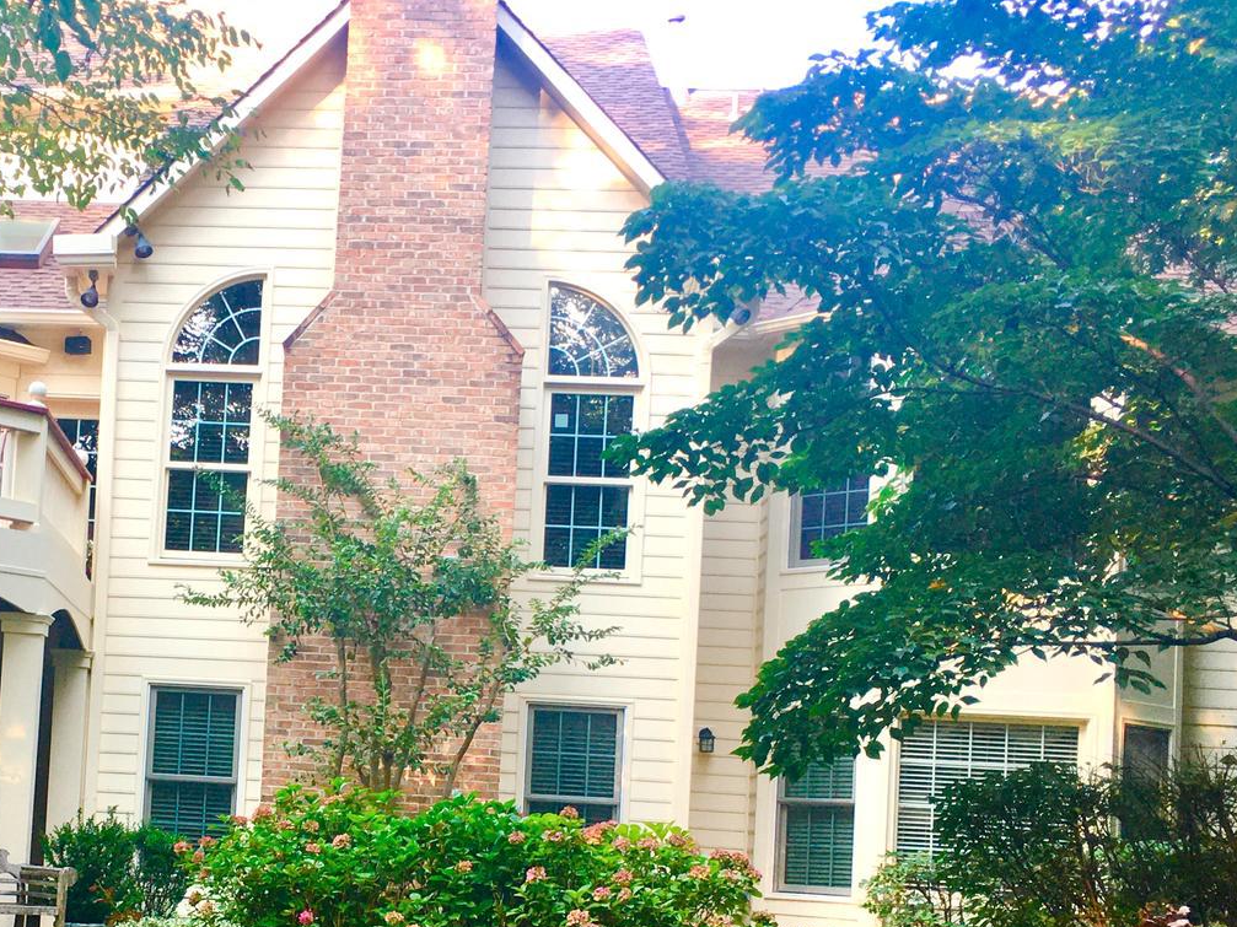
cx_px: 178
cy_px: 726
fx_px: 2108
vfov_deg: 24.5
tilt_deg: +4.3
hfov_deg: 31.5
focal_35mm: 59
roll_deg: -3.2
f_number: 2.2
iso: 32
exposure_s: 1/120
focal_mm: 4.15
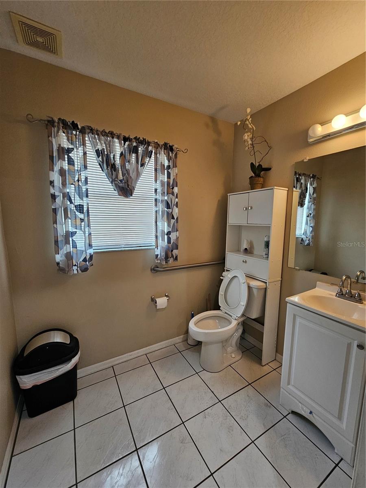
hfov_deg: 89.9
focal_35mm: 13
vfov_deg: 106.2
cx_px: 183
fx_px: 183
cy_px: 244
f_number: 2.2
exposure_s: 1/60
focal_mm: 2.2
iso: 160
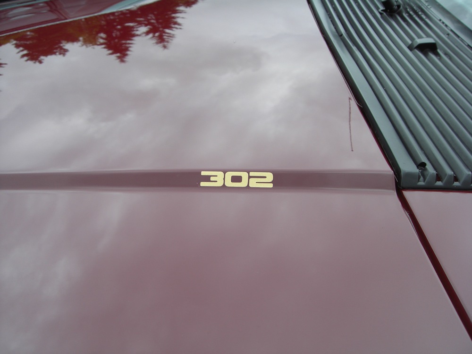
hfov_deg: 49.0
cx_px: 236
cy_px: 177
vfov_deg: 37.7
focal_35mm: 38
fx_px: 518
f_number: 2.7
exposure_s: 1/400
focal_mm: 6.2
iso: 64
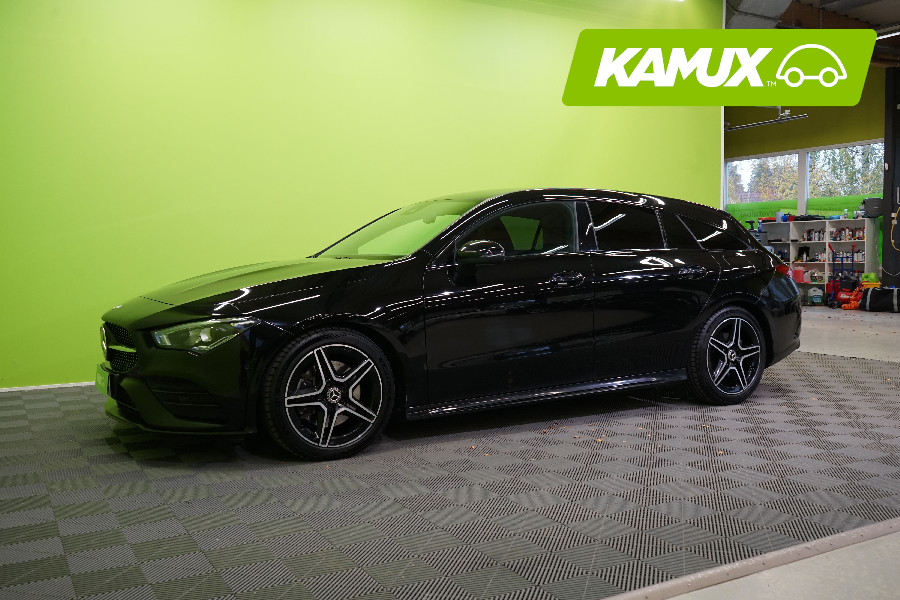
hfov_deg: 58.7
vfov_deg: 41.1
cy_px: 300
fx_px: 800
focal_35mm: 32
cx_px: 450
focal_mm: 32
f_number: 6.3
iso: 800
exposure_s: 1/30
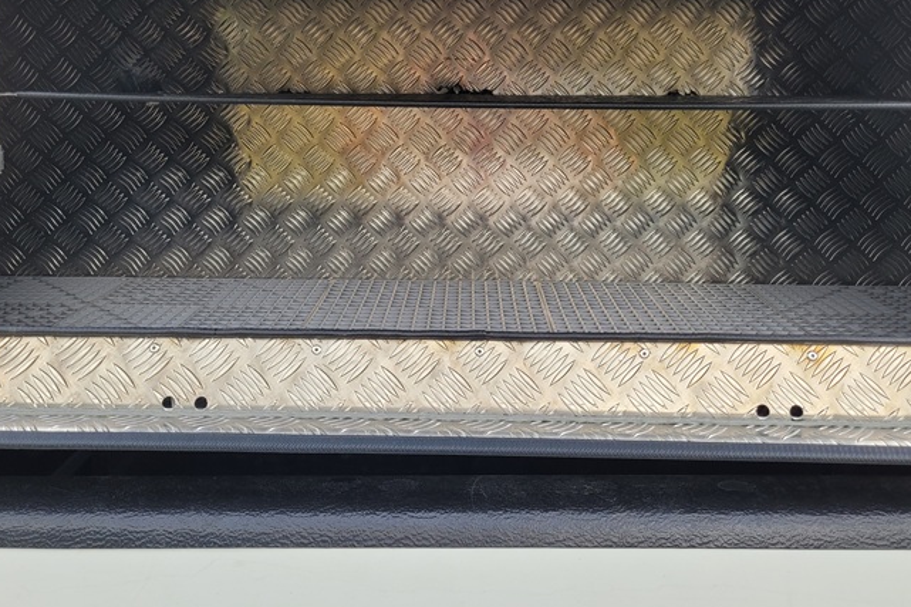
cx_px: 442
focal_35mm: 34
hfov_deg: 55.8
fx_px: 860
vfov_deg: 38.4
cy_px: 205
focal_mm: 5.4
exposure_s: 1/470
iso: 40
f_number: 1.8
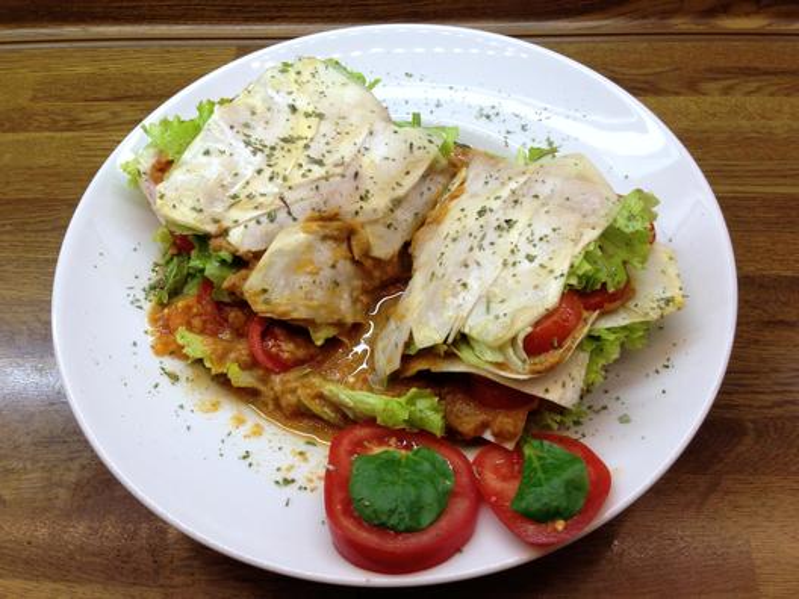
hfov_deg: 55.4
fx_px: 762
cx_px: 400
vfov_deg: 42.9
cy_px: 300
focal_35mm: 33
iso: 64
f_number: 2.4
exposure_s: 1/33
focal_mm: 4.12
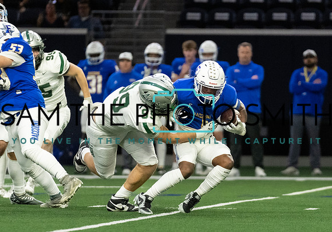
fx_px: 4002
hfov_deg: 4.8
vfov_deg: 3.3
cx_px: 184
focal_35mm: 428
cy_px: 129
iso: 4000
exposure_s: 1/1250
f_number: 2.8
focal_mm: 200
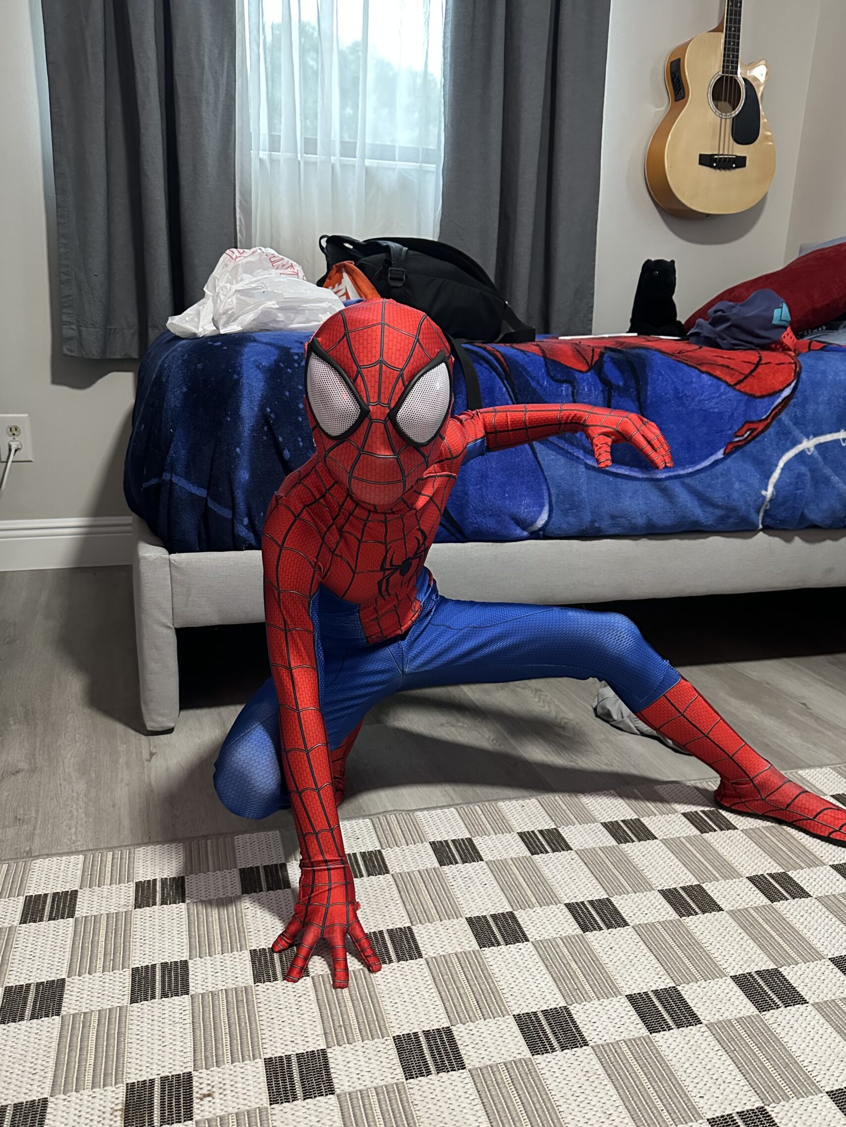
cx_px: 424
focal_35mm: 27
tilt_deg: -18.5
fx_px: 880
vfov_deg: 65.3
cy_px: 592
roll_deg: -1.6
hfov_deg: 51.4
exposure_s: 1/60
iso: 640
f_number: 1.78
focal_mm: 6.86
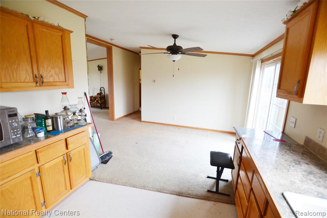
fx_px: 136
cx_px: 164
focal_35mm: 15
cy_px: 109
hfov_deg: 100.4
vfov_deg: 77.3
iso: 500
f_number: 3.5
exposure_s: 1/60
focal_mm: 10
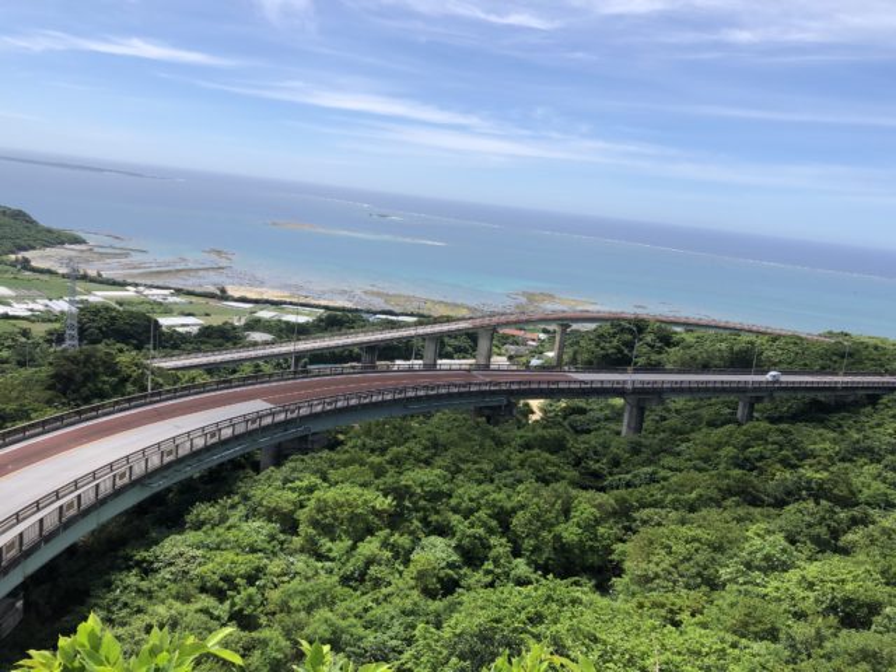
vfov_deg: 49.7
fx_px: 725
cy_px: 336
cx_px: 448
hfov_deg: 63.4
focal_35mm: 28
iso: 20
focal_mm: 3.99
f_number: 1.8
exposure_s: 1/2088
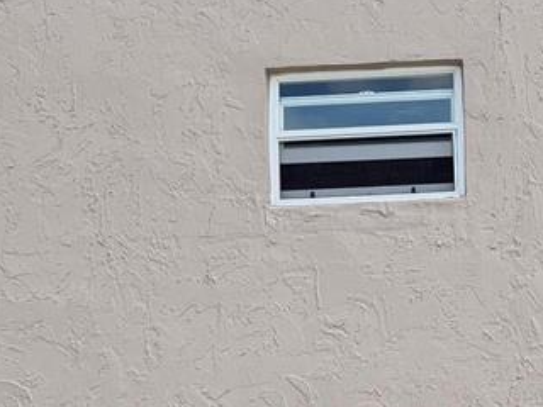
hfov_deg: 16.4
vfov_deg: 12.3
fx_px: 1882
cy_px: 356
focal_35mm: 120
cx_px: 358
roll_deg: +0.2
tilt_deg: +9.7
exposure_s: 1/2525
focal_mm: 6.76
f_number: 1.78
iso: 100
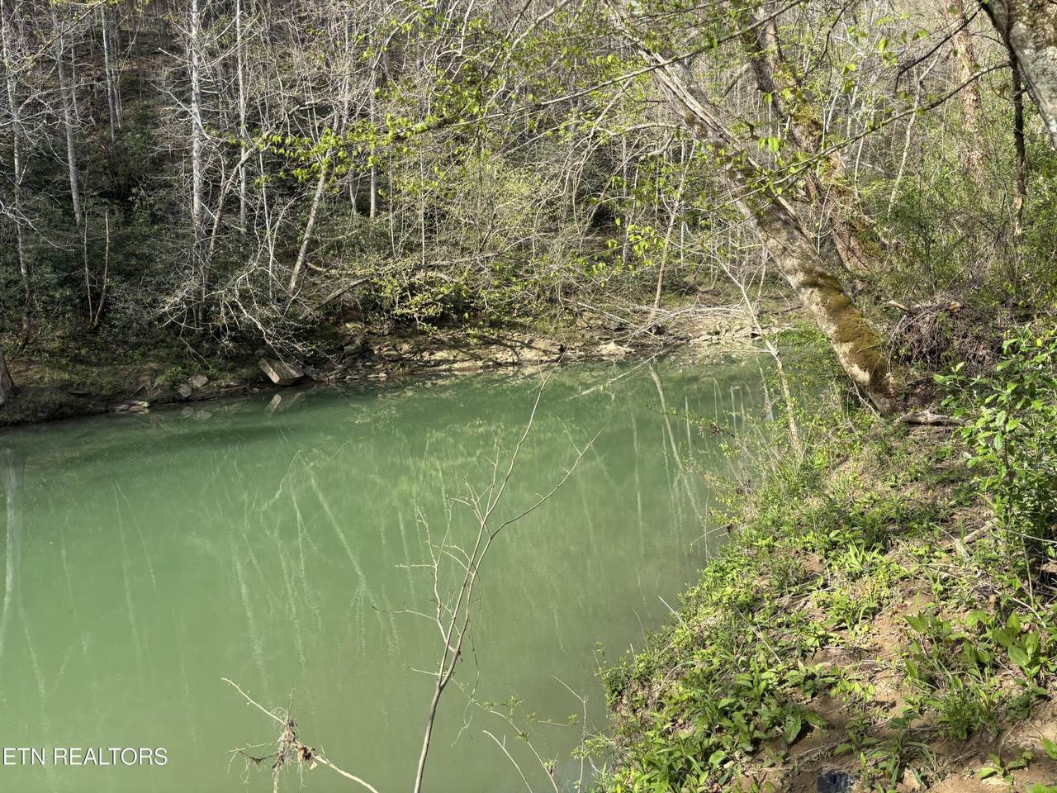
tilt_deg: -7.6
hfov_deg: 67.3
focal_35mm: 26
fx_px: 794
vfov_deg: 53.1
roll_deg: +3.1
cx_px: 528
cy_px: 396
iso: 50
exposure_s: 1/988
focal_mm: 5.96
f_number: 1.6
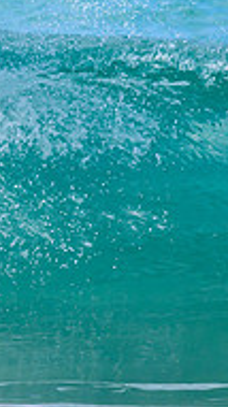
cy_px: -49
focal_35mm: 3494
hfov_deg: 0.3
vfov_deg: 0.6
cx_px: -64
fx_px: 37670
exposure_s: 1/2000
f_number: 6.3
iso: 400
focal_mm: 800
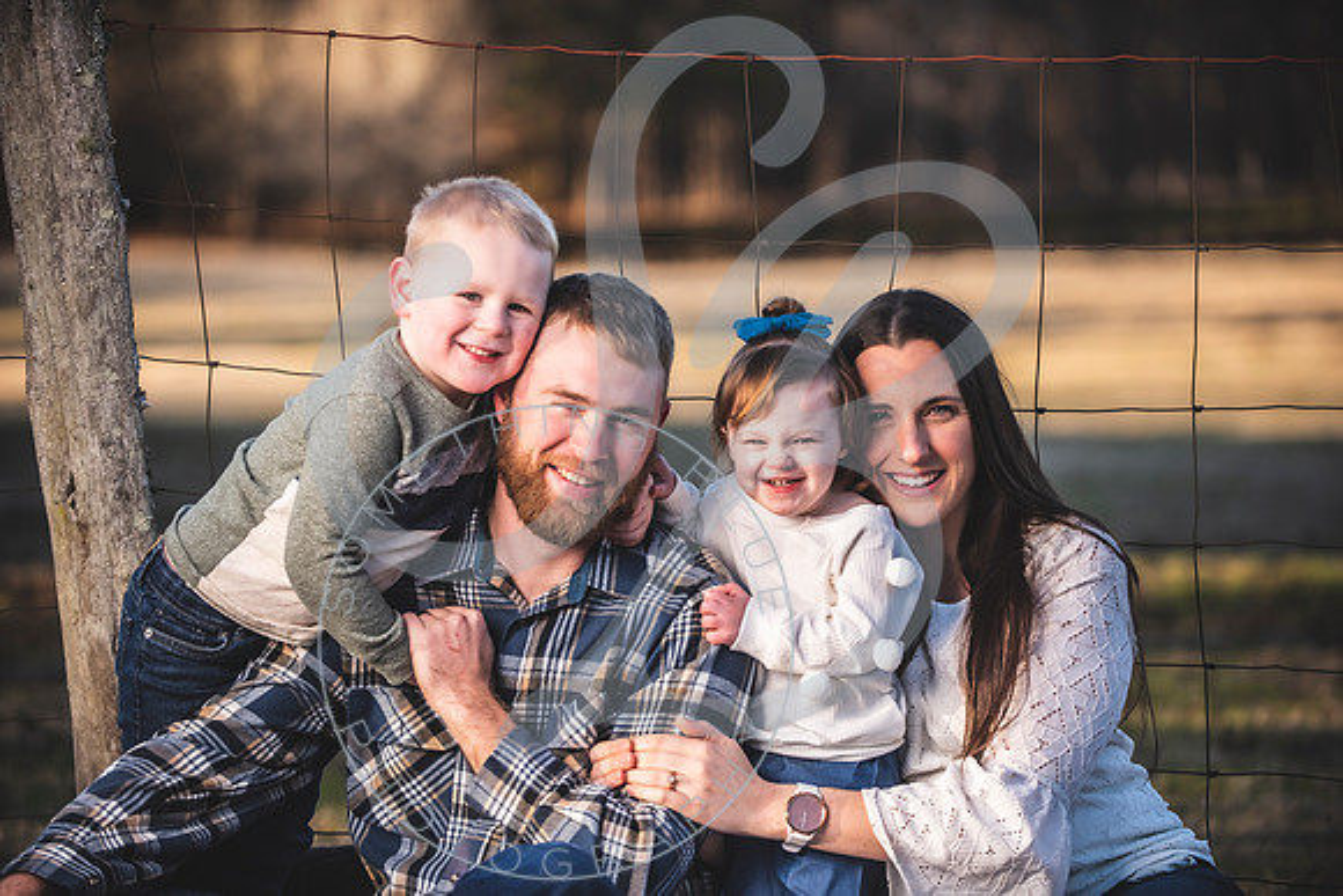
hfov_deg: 17.0
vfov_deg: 11.4
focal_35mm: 121
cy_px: 448
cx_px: 674
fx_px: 4506
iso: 100
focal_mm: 120
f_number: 2.8
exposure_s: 1/400
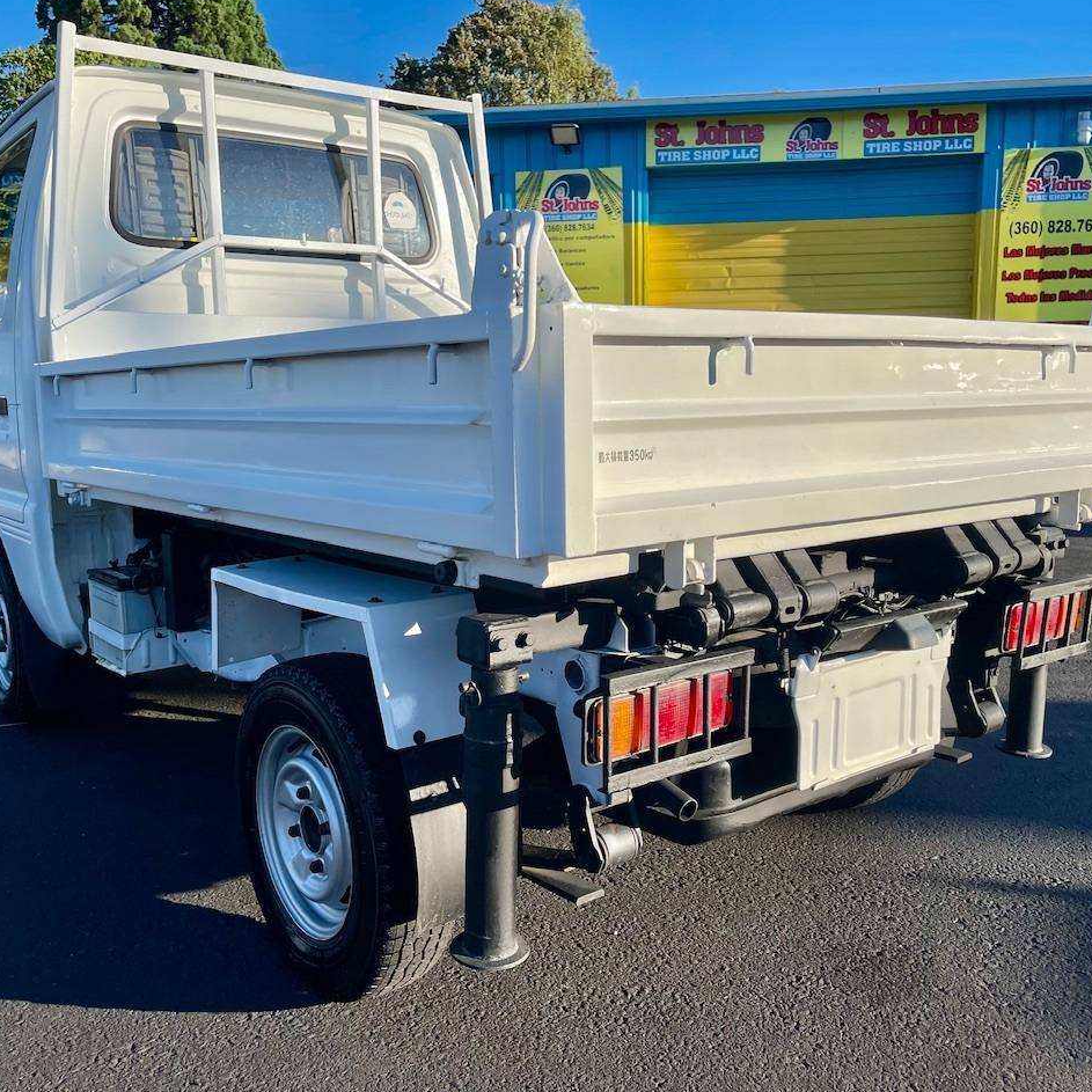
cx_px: 533
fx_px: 1071
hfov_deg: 54.0
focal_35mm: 30
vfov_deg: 54.0
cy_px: 538
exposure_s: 1/3344
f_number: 1.6
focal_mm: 5.1
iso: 32
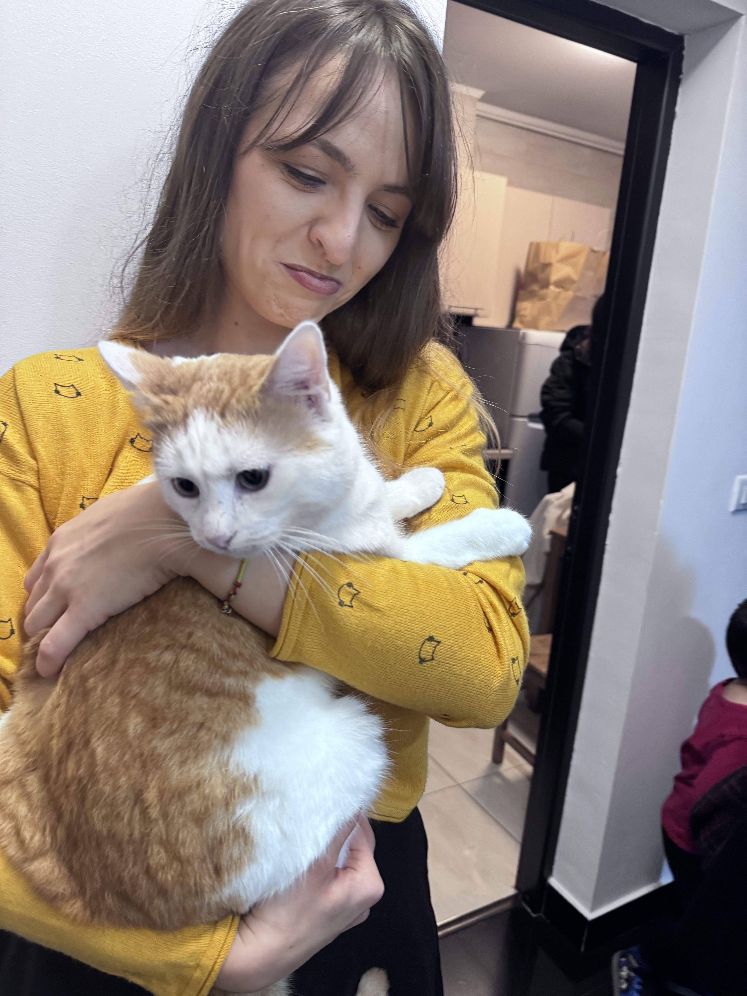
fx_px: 691
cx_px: 374
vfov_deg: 71.6
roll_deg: -3.9
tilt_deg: -12.8
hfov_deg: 56.8
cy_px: 498
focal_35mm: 24
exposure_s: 1/50
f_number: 1.78
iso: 400
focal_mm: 6.76
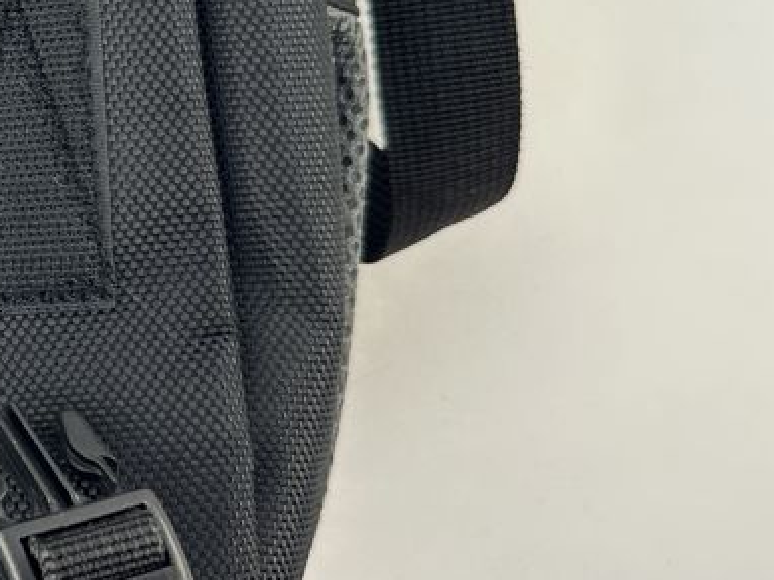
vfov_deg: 19.3
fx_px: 1677
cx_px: -401
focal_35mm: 75
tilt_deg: -86.2
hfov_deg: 21.6
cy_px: 58
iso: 64
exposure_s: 1/121
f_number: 1.78
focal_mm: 6.86
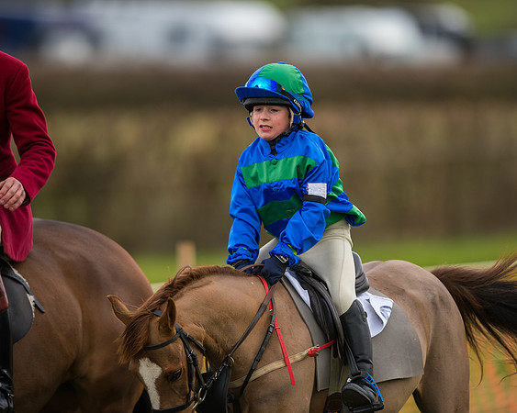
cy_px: 206
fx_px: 6885
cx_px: 284
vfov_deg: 3.4
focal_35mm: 450
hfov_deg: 4.3
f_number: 4
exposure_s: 1/1600
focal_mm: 400
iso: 400
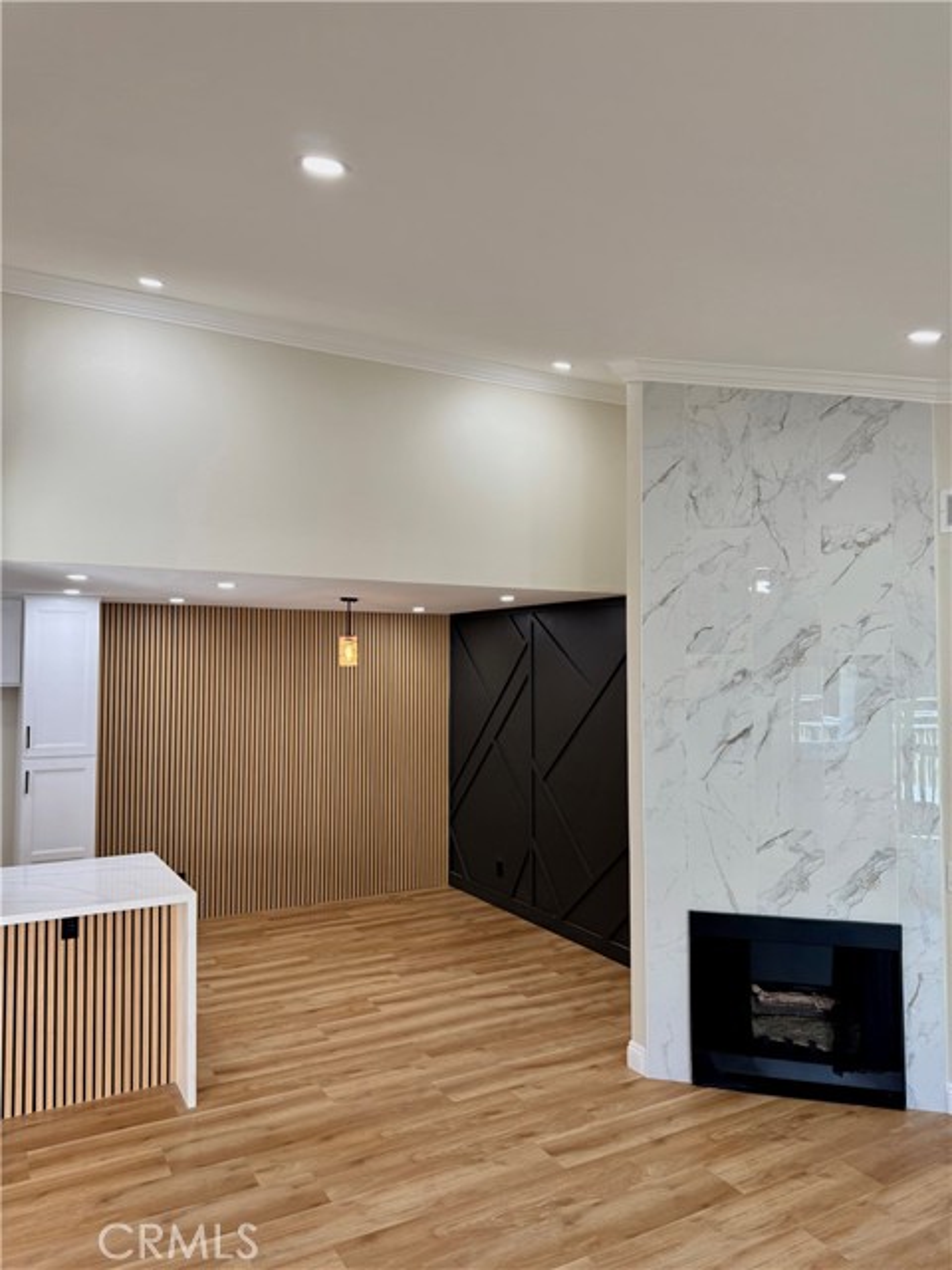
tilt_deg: +3.1
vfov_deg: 71.6
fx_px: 880
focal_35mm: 24
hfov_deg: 56.8
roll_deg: +0.7
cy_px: 635
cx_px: 476
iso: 125
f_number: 1.78
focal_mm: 6.76
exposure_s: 1/120
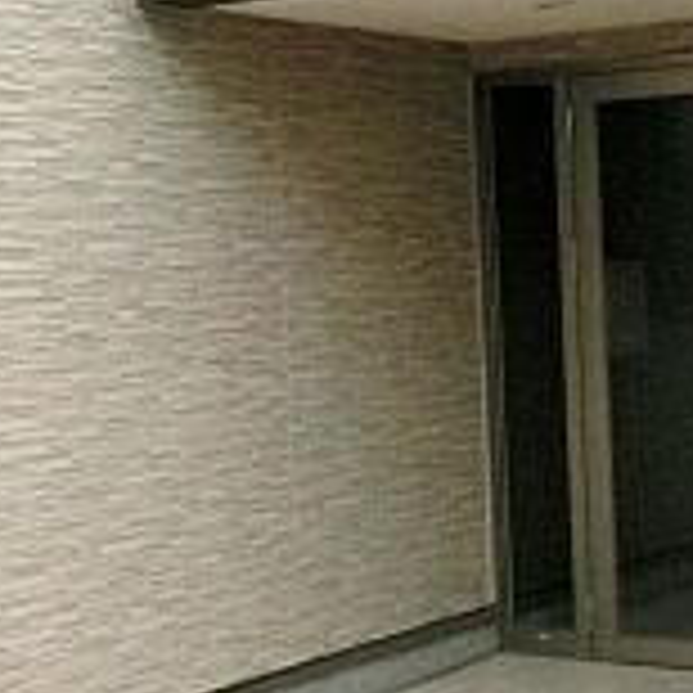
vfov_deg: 19.7
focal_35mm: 88
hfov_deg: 19.7
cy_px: 270
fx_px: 1993
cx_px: 288
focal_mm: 4.24
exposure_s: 1/1000
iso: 125
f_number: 3
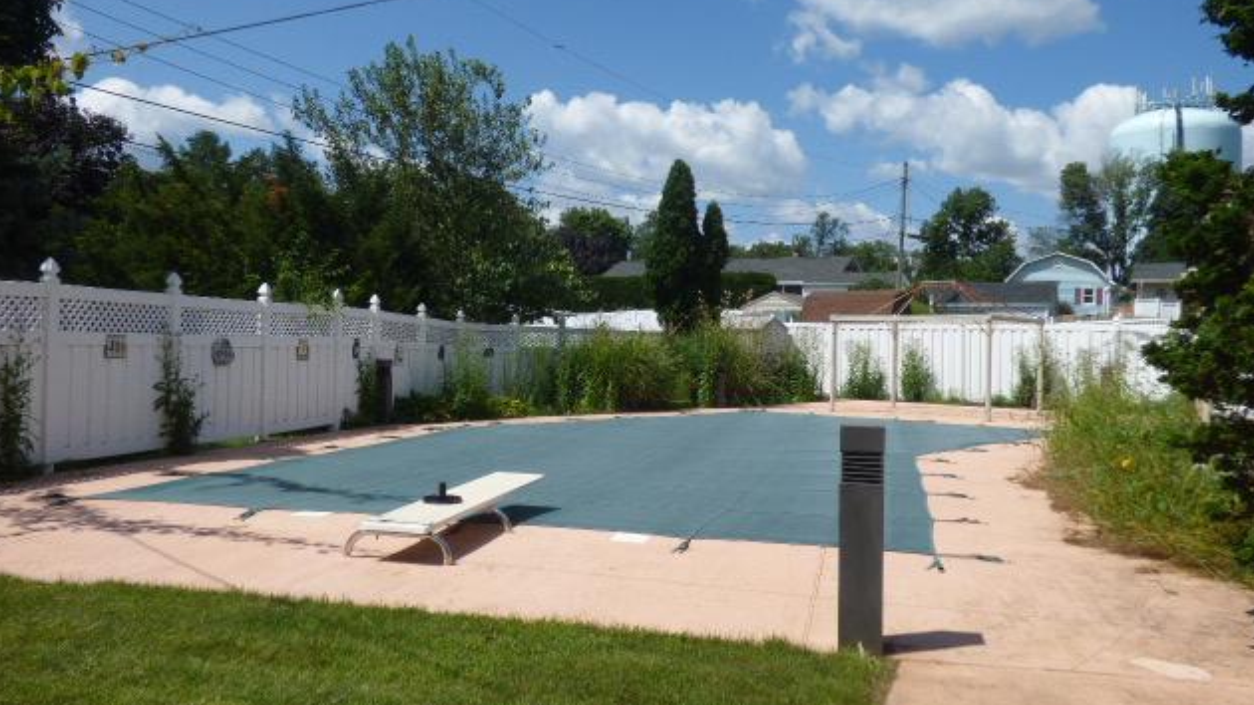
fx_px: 1031
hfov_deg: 62.6
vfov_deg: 37.7
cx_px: 625
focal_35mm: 31
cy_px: 321
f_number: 3.5
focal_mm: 5.04
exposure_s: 1/1600
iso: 100
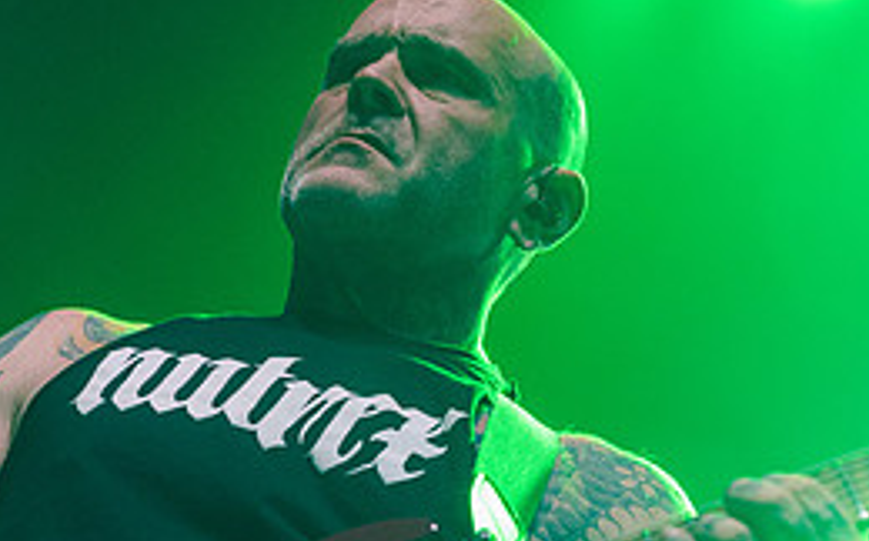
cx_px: 421
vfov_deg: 9.3
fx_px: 3336
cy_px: 453
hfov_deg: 14.8
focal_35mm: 141
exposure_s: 1/160
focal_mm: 62
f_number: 3.5
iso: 3200
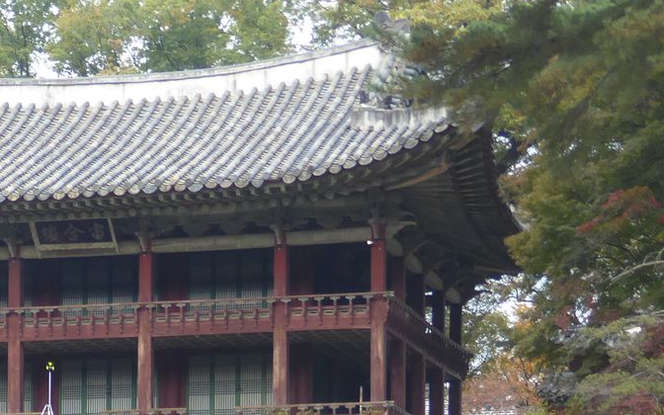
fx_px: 2968
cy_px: 769
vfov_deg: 7.7
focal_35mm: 164
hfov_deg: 12.7
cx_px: 79
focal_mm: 10.9
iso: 160
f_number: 4.3
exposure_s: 1/125
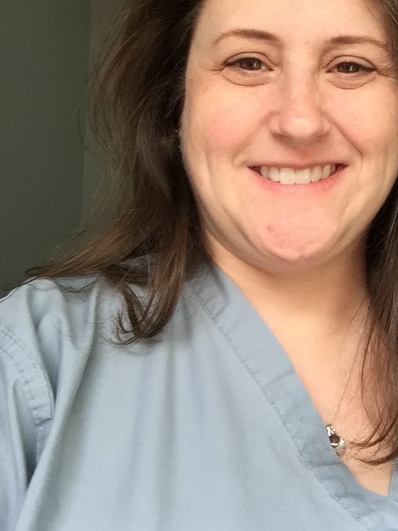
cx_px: 295
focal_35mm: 46
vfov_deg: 40.3
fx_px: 705
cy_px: 145
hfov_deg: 31.0
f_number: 2.2
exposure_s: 1/30
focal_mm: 2.6
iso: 40
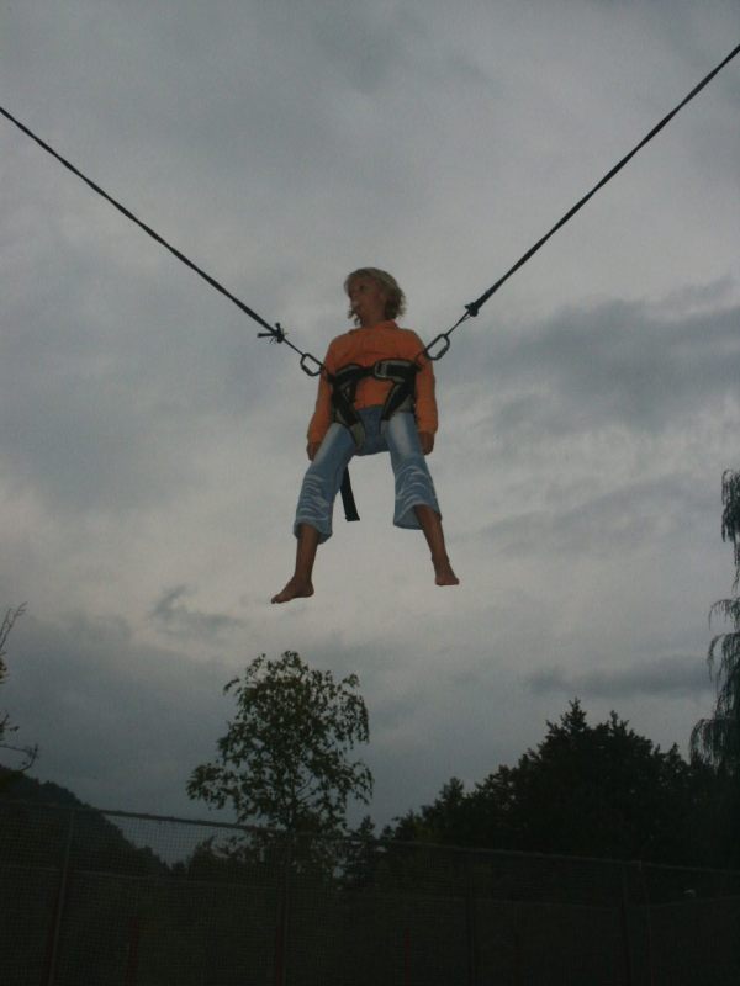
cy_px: 493
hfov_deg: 40.7
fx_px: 998
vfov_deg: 52.6
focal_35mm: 35
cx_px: 370
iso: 160
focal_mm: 7.18
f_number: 6.7
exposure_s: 1/500
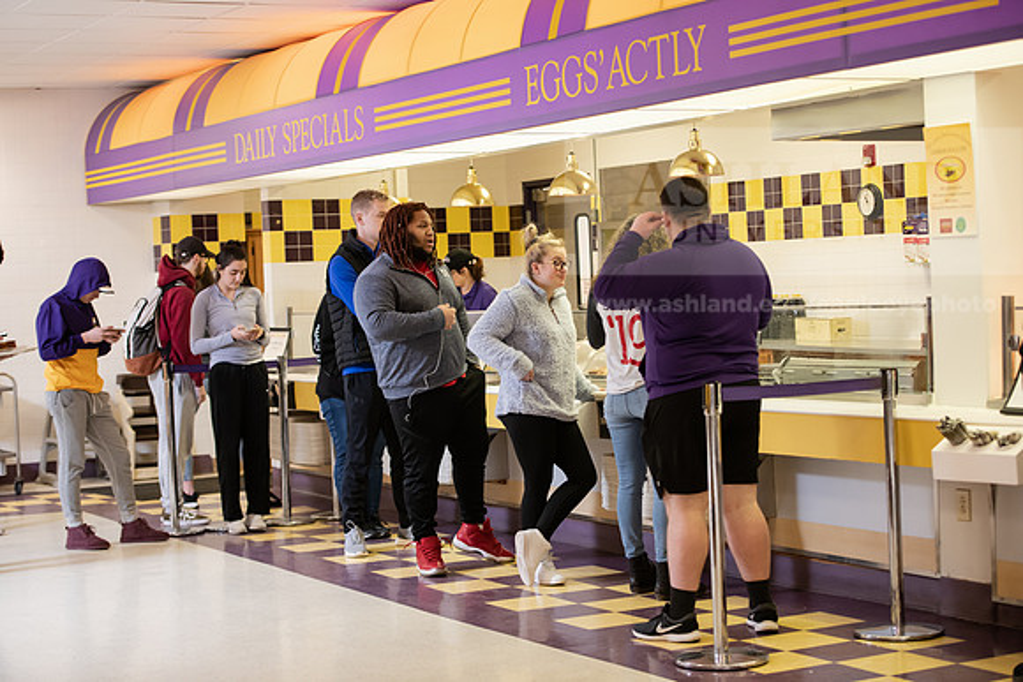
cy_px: 341
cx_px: 512
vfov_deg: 19.5
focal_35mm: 70
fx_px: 1990
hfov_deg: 28.8
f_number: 3.2
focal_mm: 70
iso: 1000
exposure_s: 1/160
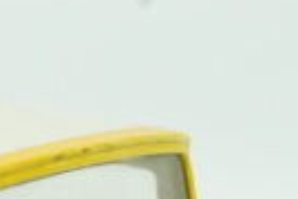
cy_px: 422
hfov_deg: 3.0
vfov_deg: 2.0
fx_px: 5662
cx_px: -567
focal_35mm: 684
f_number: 11
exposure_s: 1/60
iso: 2500
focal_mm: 90
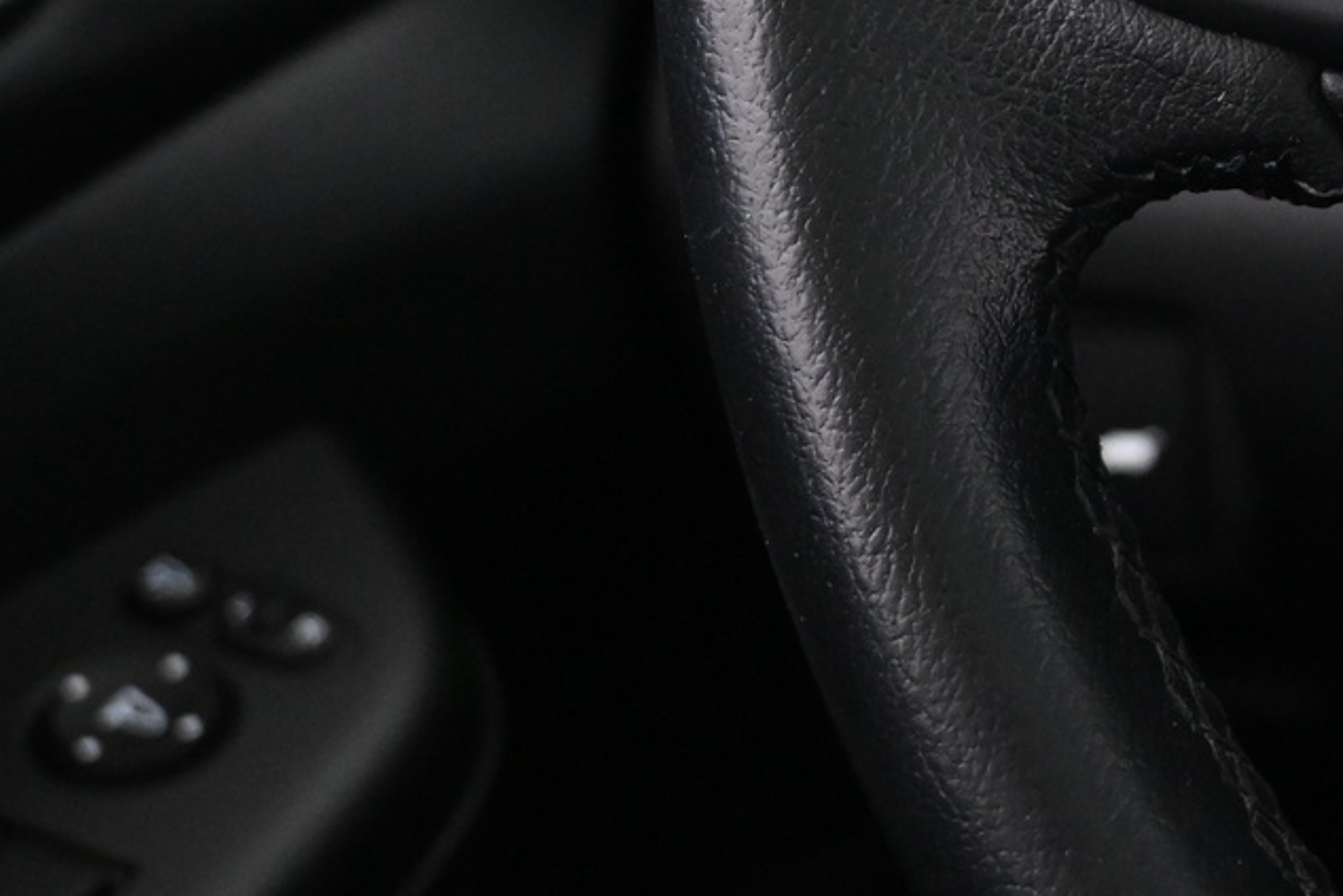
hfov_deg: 27.0
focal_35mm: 69
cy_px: 89
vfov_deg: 19.4
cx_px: 1460
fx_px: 2575
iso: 3200
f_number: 3.5
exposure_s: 1/30
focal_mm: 18
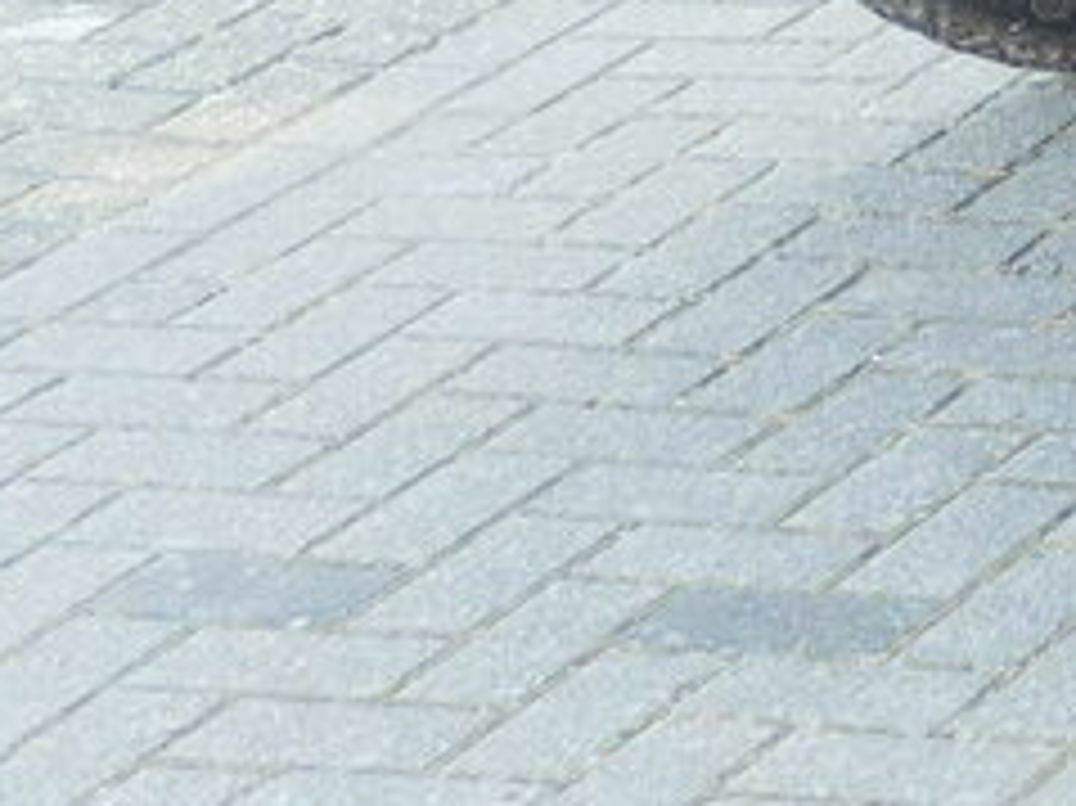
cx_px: 2508
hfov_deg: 9.8
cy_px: -1054
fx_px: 5623
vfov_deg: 7.7
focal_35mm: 181
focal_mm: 18
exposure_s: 1/60
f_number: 3.9
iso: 400
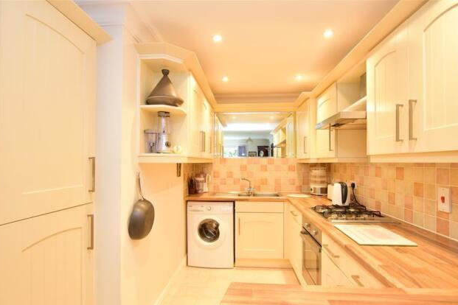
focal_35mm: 19
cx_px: 222
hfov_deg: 86.9
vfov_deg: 64.5
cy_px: 160
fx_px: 242
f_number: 10
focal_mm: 12
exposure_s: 1/10
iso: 400
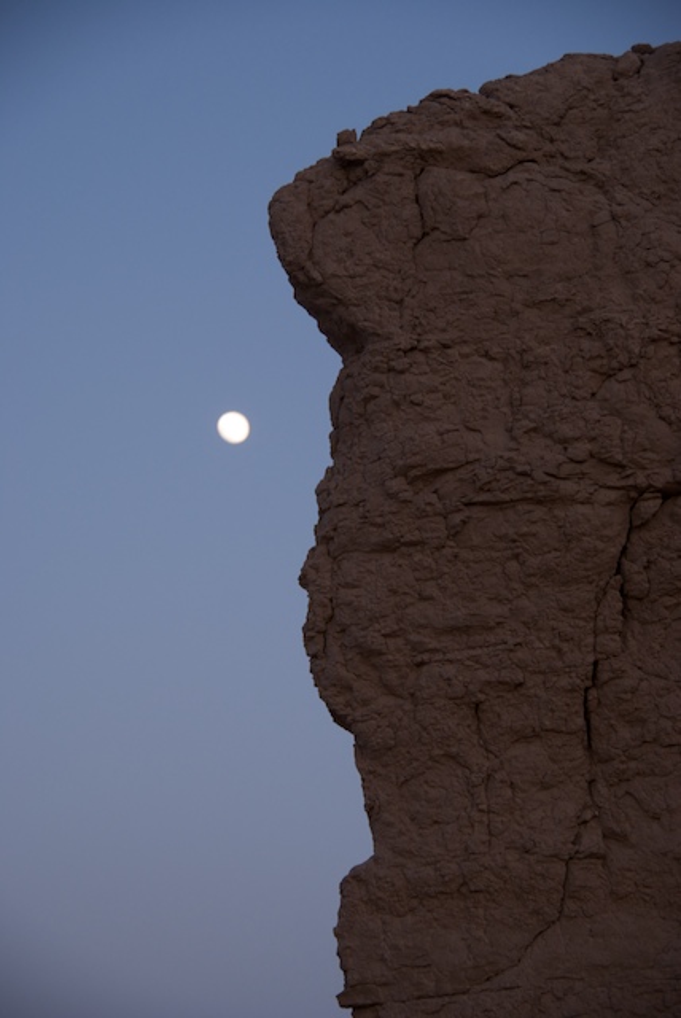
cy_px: 509
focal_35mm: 105
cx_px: 340
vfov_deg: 19.4
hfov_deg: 13.1
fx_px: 2973
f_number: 5
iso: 200
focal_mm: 70
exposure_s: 1/50
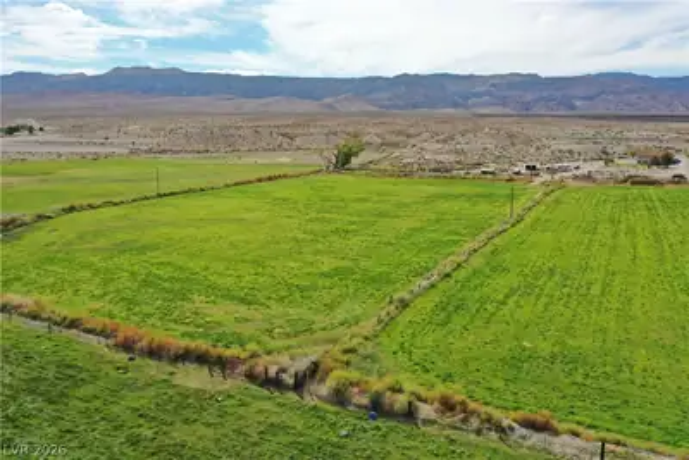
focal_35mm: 28
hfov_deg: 65.5
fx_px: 536
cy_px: 230
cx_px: 344
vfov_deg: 46.4
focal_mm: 10.26
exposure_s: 1/400
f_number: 3.2
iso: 100
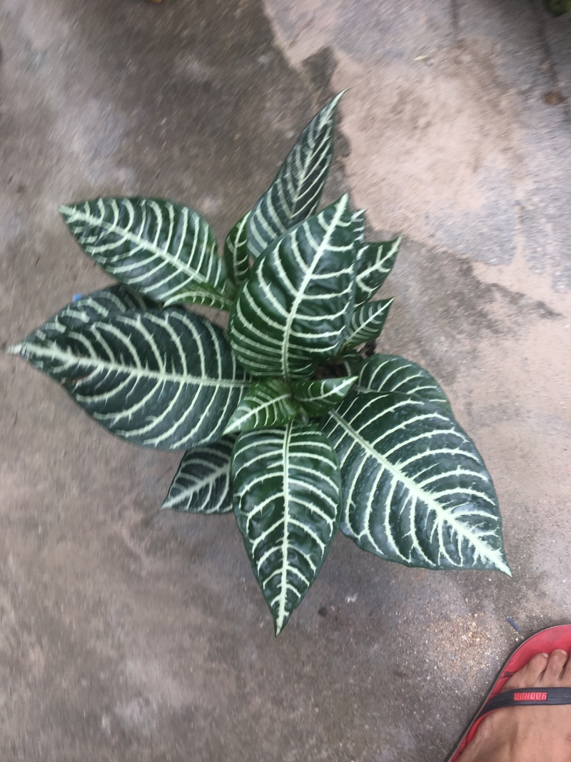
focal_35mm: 29
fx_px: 638
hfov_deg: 48.2
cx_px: 286
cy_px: 381
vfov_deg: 61.7
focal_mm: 4.15
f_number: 2.2
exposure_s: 1/148
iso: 25
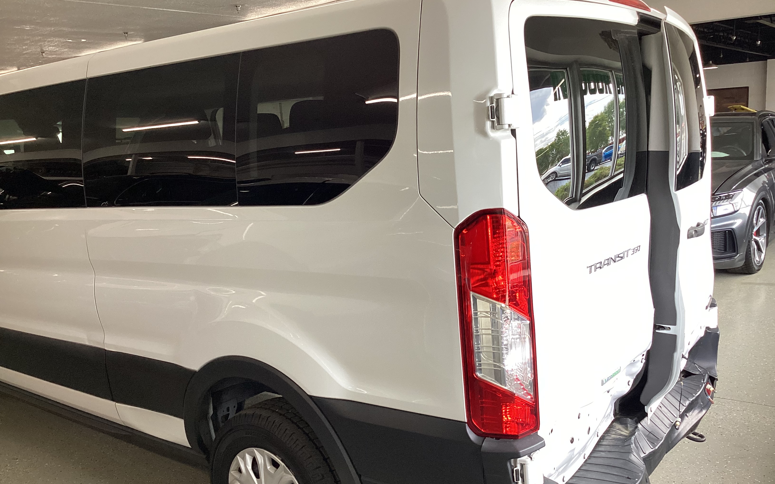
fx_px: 697
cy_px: 271
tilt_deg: -12.8
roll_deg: +3.5
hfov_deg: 58.1
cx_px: 388
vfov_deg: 38.3
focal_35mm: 33
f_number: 2.4
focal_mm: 3.3
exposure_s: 1/120
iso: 100
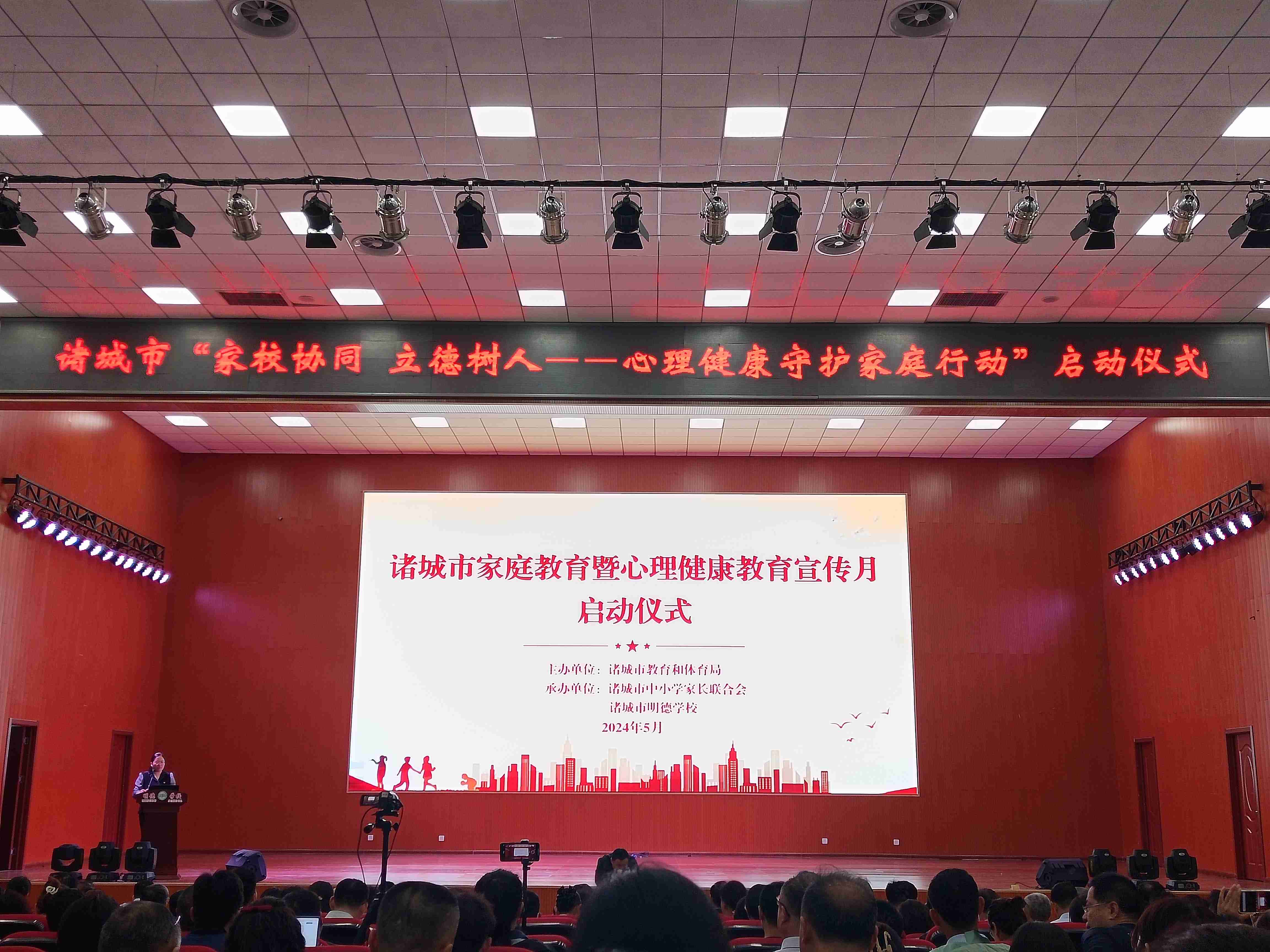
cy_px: 476
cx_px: 635
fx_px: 1431
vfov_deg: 36.8
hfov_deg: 47.9
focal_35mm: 39
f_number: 1.8
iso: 338
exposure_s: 1/50.3
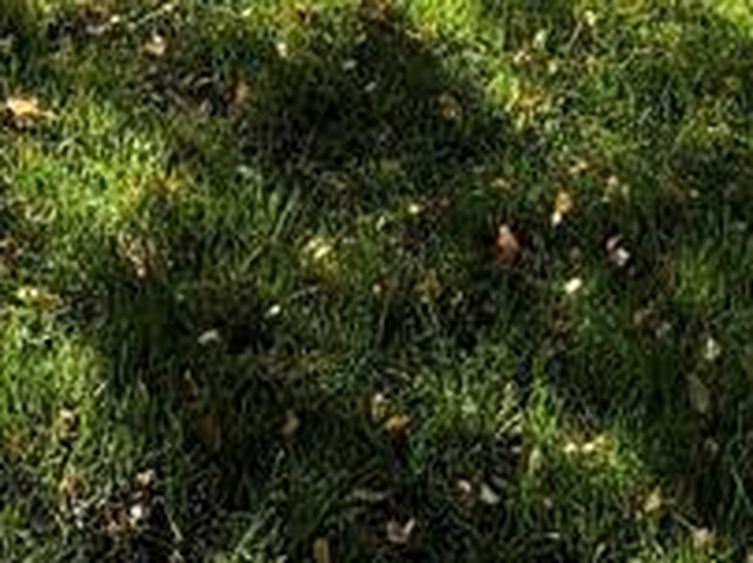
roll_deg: +0.5
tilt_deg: -1.9
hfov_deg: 27.3
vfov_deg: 15.2
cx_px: 257
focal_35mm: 71
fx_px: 1543
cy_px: -660
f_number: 2.2
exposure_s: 1/582
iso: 64
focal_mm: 2.22
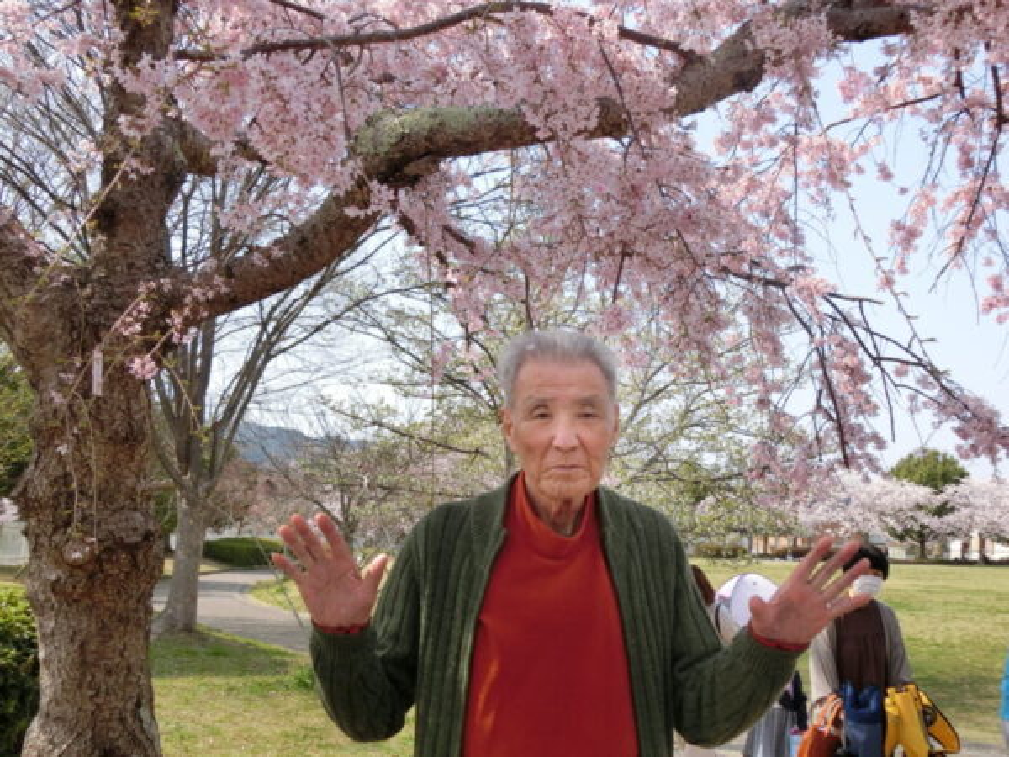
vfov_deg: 36.8
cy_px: 378
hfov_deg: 47.9
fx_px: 1137
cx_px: 504
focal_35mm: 39
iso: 80
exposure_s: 1/400
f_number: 4.1
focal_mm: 6.9
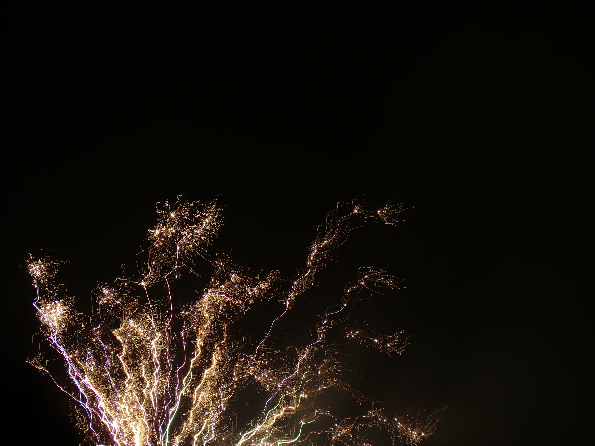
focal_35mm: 145
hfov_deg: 13.6
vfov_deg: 10.2
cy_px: 223
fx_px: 2492
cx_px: 298
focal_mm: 25.9
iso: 64
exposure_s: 2
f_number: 4.6
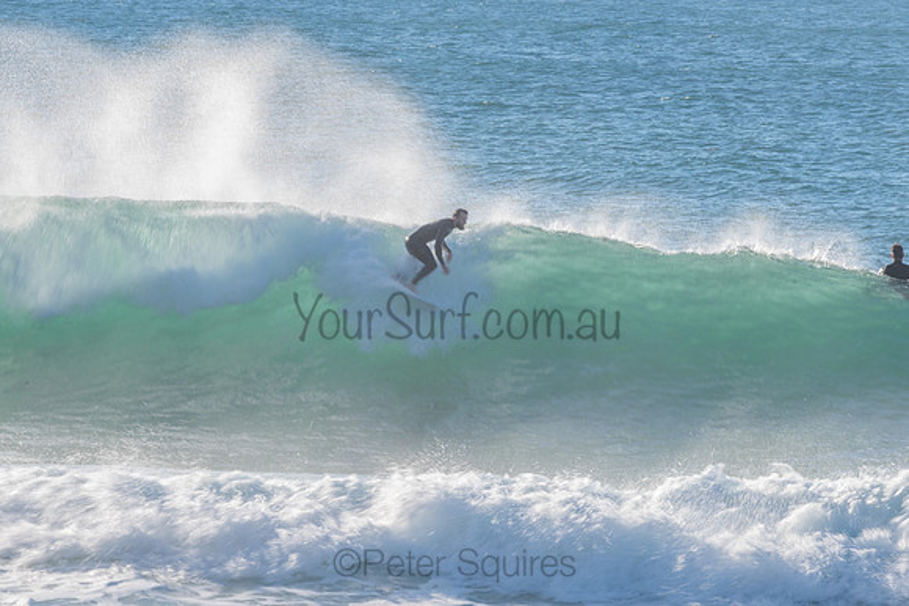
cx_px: 454
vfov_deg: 2.2
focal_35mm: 612
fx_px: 15466
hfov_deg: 3.4
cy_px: 303
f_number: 29
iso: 64
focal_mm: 500
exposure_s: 1/30
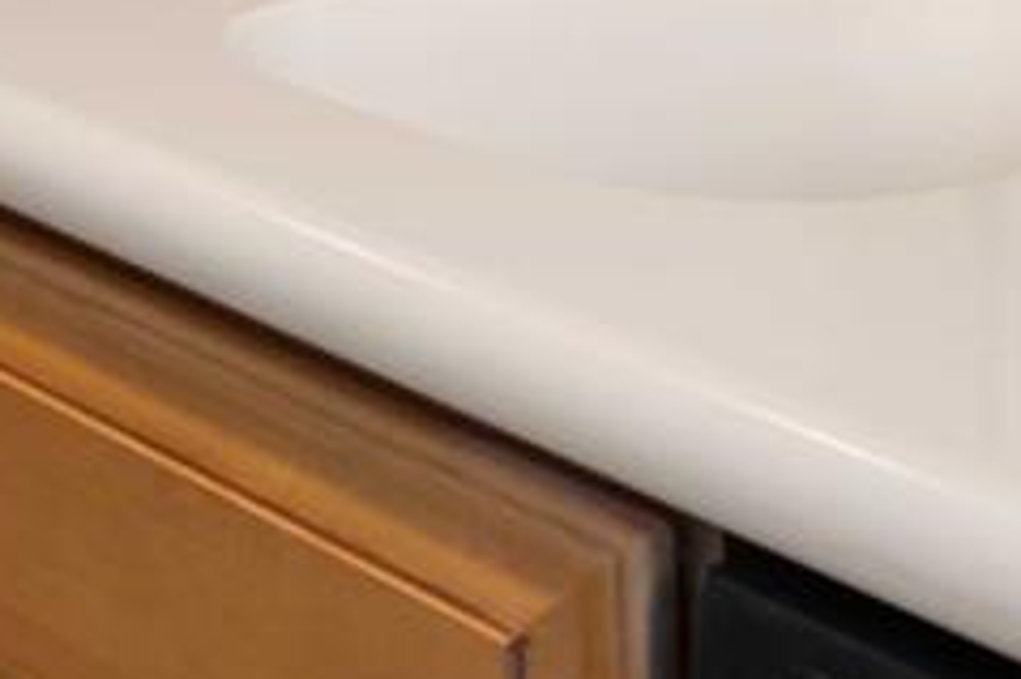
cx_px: -120
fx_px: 3231
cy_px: -679
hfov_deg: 17.3
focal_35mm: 114
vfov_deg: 10.9
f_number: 8
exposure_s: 1/4
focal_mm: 17
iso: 400
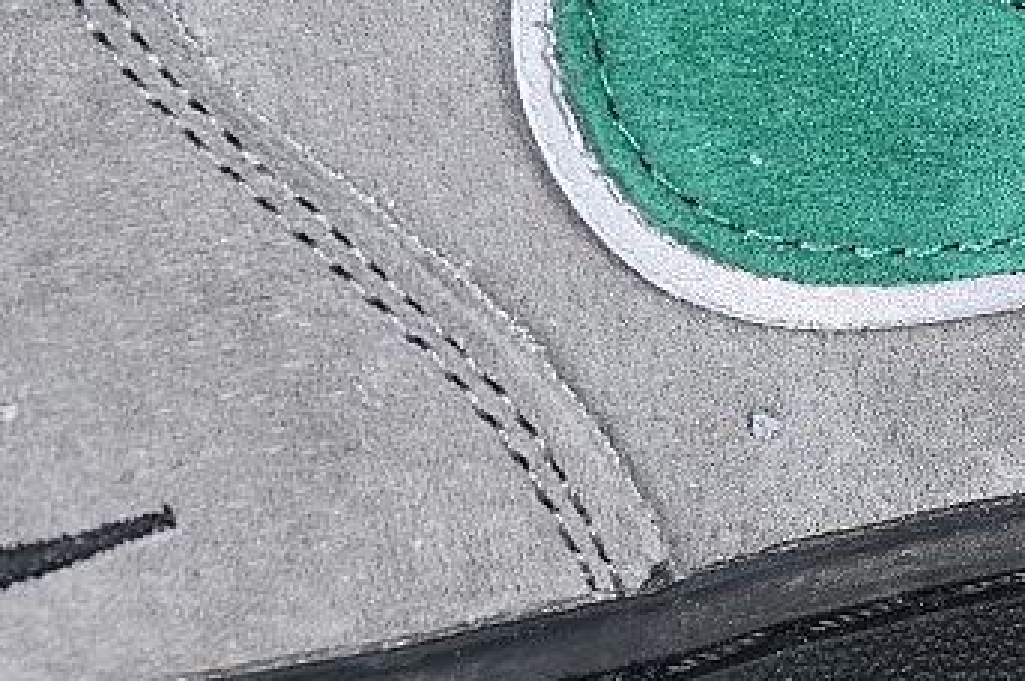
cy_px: 48
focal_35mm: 227
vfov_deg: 6.0
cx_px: 944
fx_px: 6457
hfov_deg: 9.0
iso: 160
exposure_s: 1/60
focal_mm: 48
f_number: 6.3
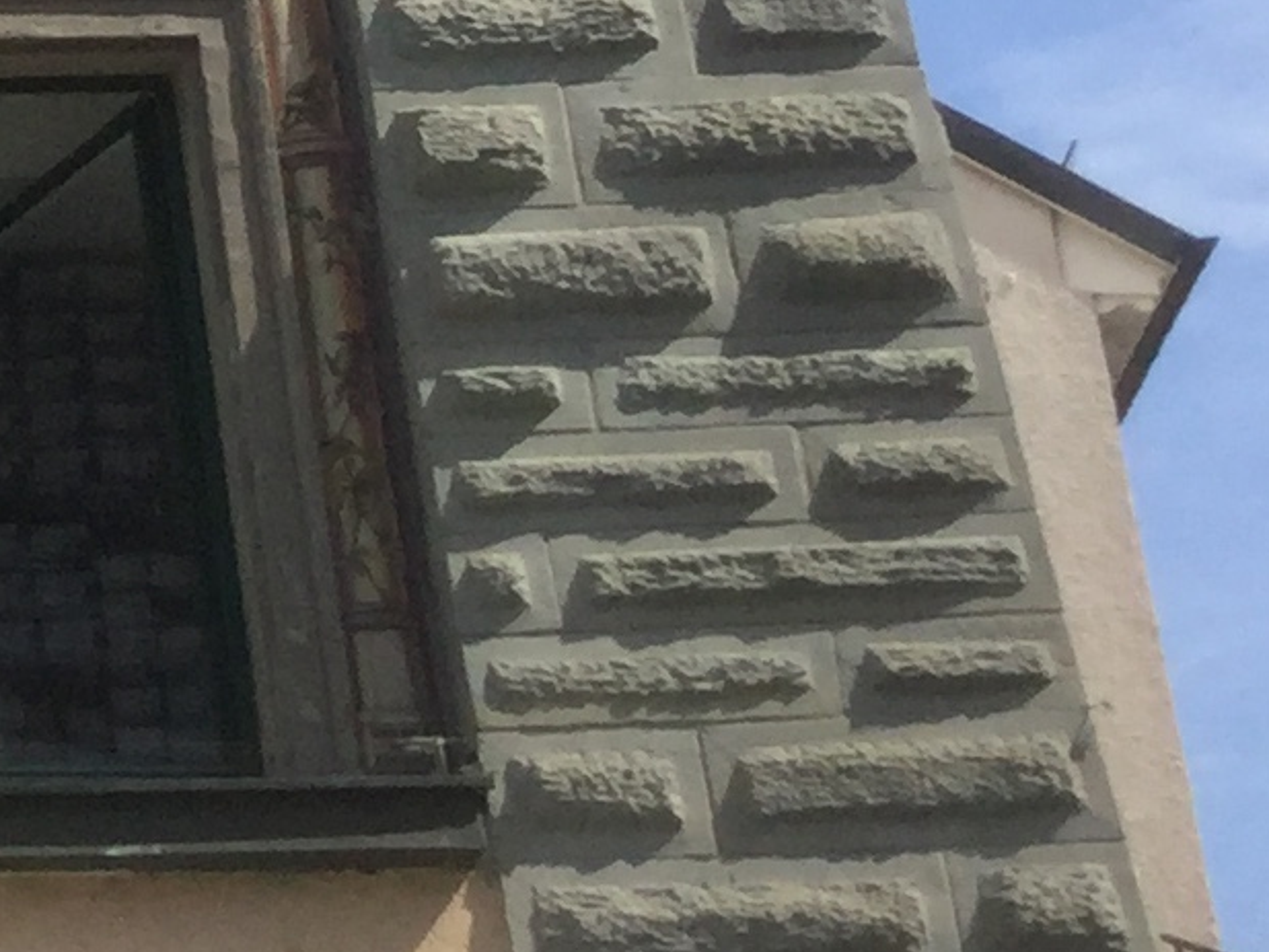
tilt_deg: +22.7
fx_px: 6013
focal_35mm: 164
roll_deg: -0.2
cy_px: -399
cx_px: -1647
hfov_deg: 10.6
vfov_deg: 8.9
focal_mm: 3.3
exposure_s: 1/1116
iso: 25
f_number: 2.4
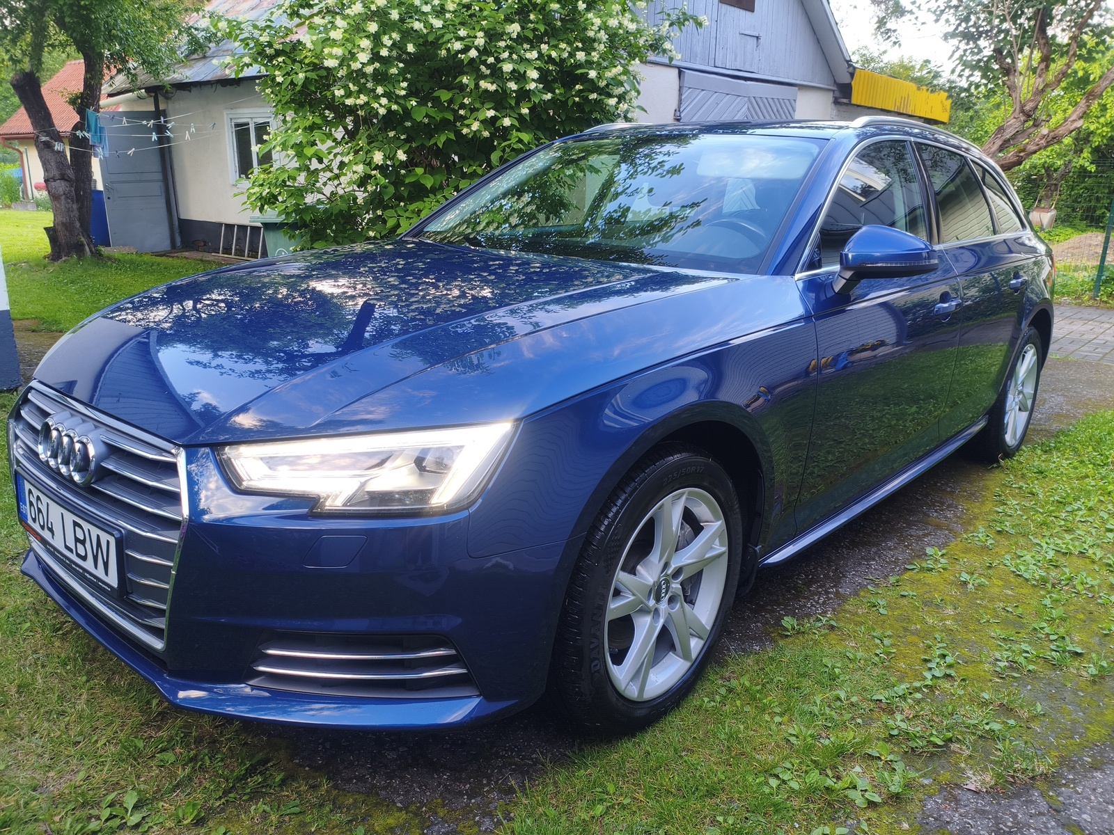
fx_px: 837
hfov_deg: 67.3
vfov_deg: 53.1
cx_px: 557
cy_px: 418
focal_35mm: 26
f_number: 1.5
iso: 125
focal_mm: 4.94
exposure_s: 1/66.7
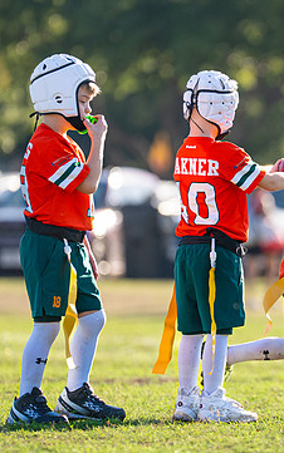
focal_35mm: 486
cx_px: 262
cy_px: 212
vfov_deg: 4.3
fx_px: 6011
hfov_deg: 2.7
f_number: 2.8
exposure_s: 1/2000
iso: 250
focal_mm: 200
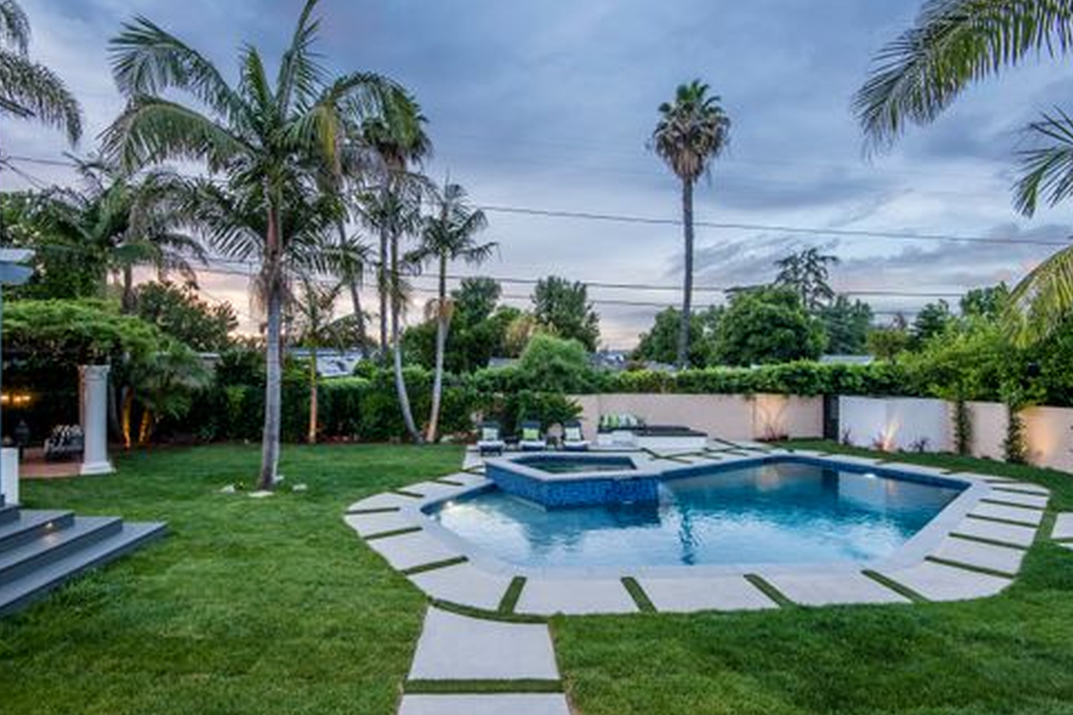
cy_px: 375
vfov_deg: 70.4
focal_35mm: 17
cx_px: 512
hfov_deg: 93.2
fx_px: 506
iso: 320
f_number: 8
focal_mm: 16
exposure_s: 1/20
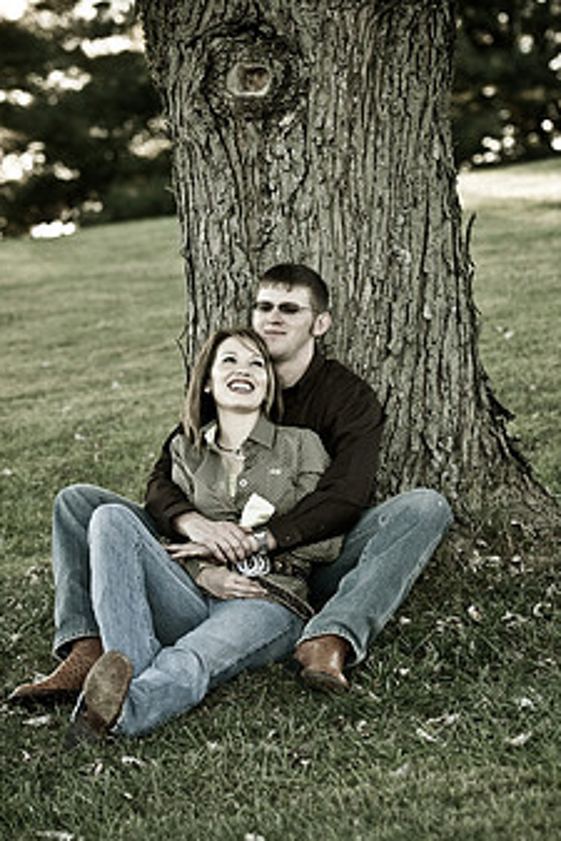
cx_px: 320
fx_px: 3642
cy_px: 412
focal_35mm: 156
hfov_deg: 8.8
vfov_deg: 13.2
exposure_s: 1/250
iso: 160
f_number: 2.8
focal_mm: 78
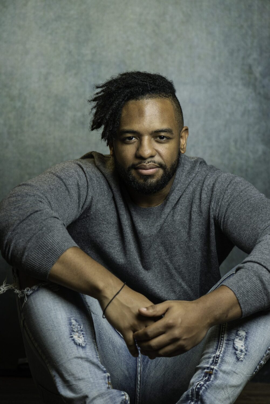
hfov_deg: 13.0
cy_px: 202
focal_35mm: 105
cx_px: 135
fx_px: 1180
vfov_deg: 19.5
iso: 200
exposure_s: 1/200
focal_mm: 105
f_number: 6.3
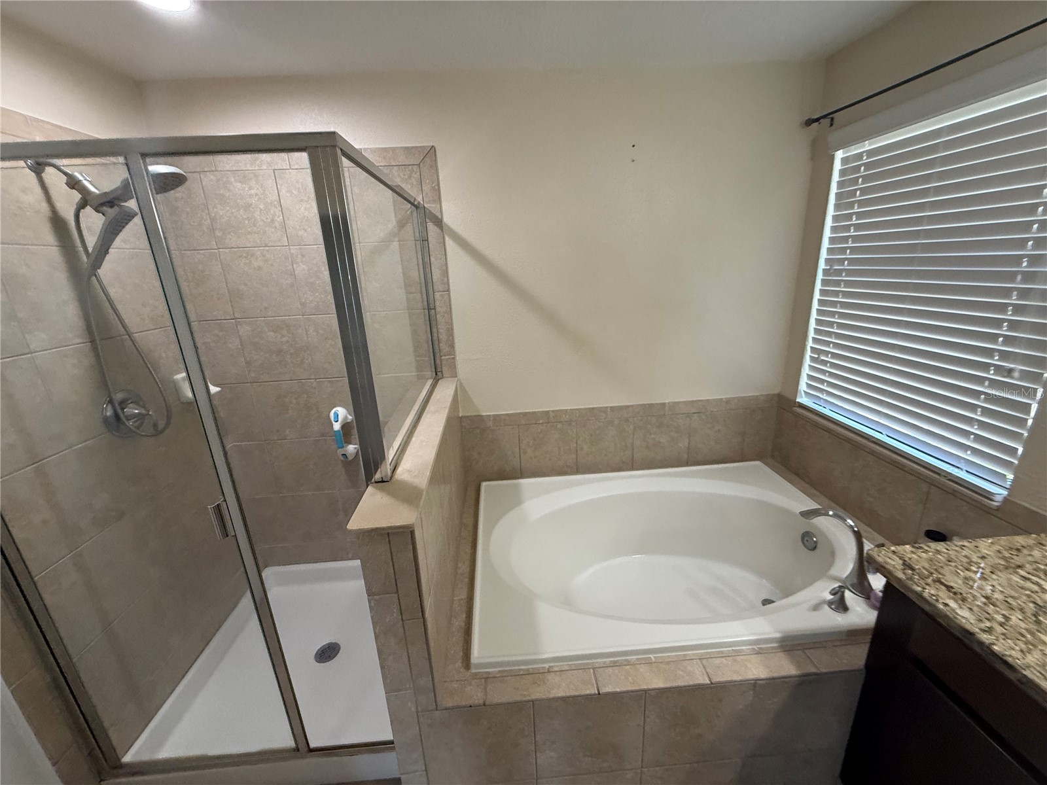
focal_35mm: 14
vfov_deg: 85.7
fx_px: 423
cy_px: 392
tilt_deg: -18.7
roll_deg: +3.4
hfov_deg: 102.1
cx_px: 524
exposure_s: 1/120
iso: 250
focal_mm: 2.22
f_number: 2.2
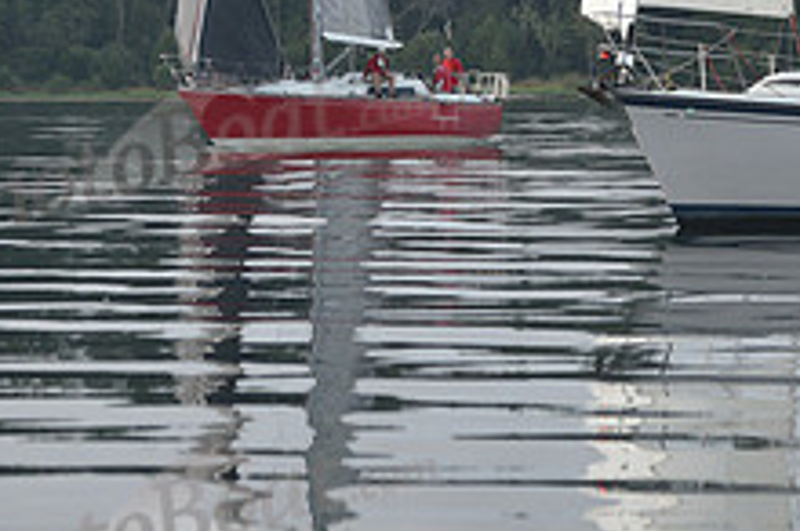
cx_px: 629
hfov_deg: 8.5
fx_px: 5392
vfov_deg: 5.6
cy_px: -89
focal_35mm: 243
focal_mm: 92
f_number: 3.2
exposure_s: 1/500
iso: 320
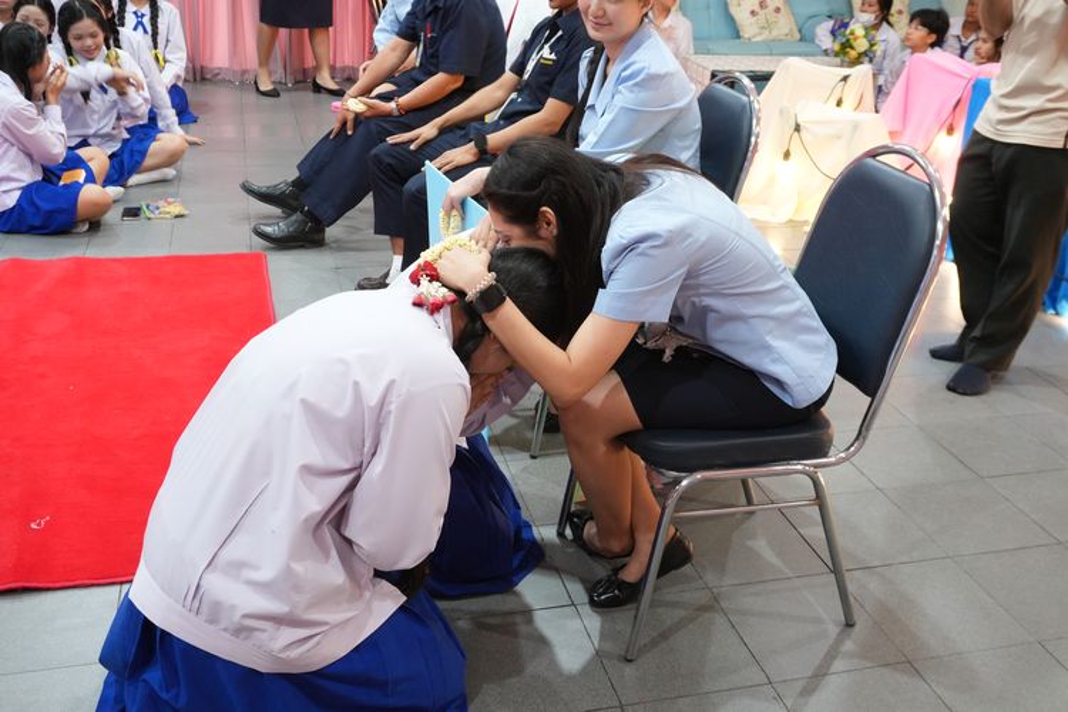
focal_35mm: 34
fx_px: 1023
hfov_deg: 55.1
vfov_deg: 38.4
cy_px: 356
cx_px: 534
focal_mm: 23
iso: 1000
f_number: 5.6
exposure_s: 1/15
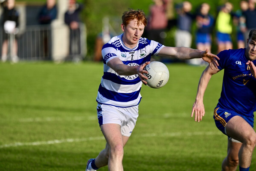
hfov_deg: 3.9
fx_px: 3769
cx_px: 128
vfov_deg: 2.6
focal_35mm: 530
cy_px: 86
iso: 250
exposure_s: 1/640
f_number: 6.3
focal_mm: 530
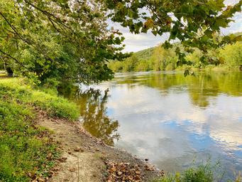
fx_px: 182
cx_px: 121
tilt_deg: -5.0
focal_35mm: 26
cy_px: 91
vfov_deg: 53.1
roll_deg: +1.9
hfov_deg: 67.3
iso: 32
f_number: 1.8
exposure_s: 1/126
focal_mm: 4.25
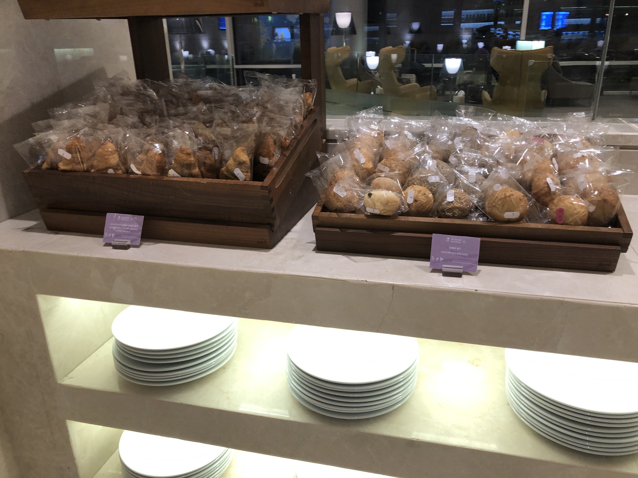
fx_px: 516
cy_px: 239
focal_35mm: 28
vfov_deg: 49.7
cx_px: 319
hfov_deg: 63.4
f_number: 1.8
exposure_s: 1/30
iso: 40
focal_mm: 3.99
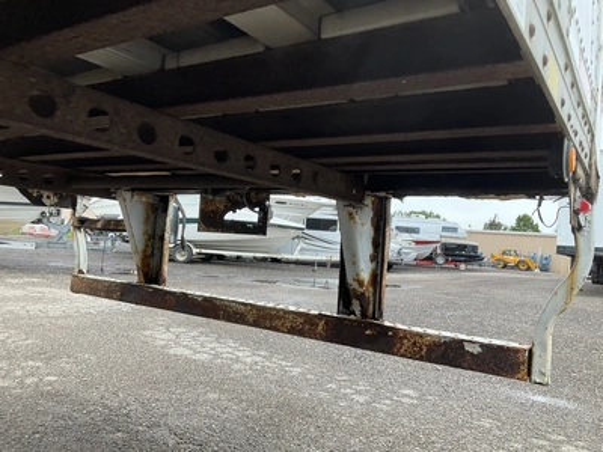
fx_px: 505
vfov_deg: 48.2
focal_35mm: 29
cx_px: 302
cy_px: 226
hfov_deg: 61.7
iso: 25
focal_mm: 3
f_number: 1.8
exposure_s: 1/378
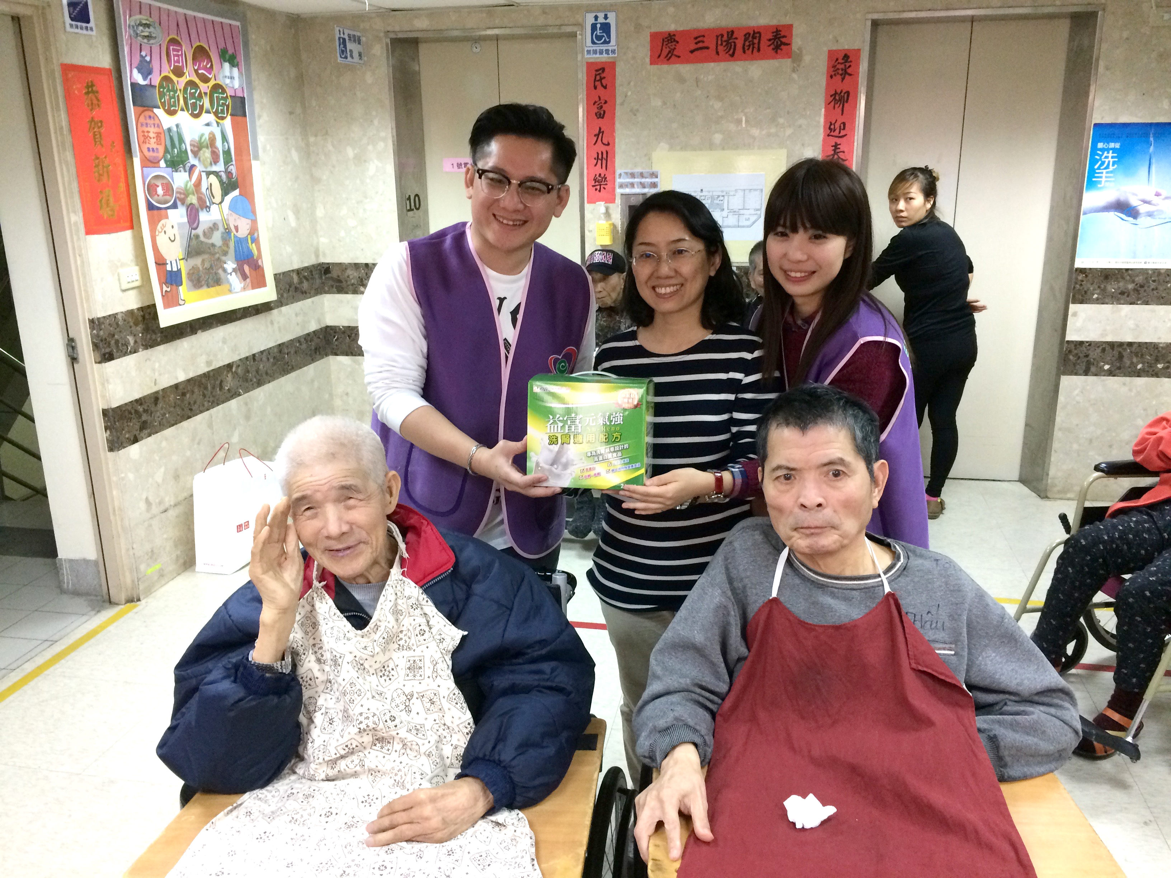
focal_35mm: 29
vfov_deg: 48.2
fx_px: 981
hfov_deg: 61.7
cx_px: 586
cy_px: 439
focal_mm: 4.15
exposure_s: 1/30
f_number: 2.2
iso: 160
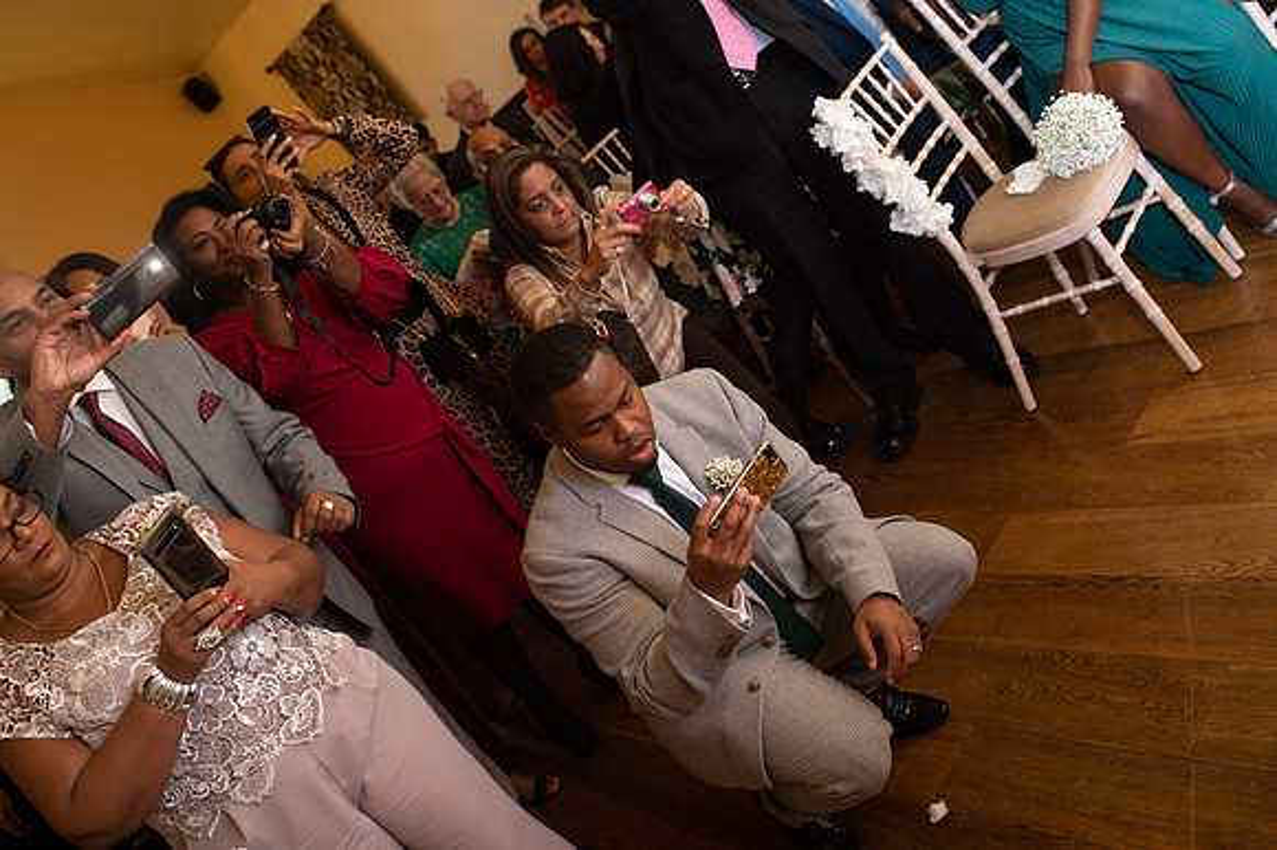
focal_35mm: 35
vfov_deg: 37.8
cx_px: 638
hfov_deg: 54.5
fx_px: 1241
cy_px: 425
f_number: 4
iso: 250
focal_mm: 35
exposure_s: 1/80
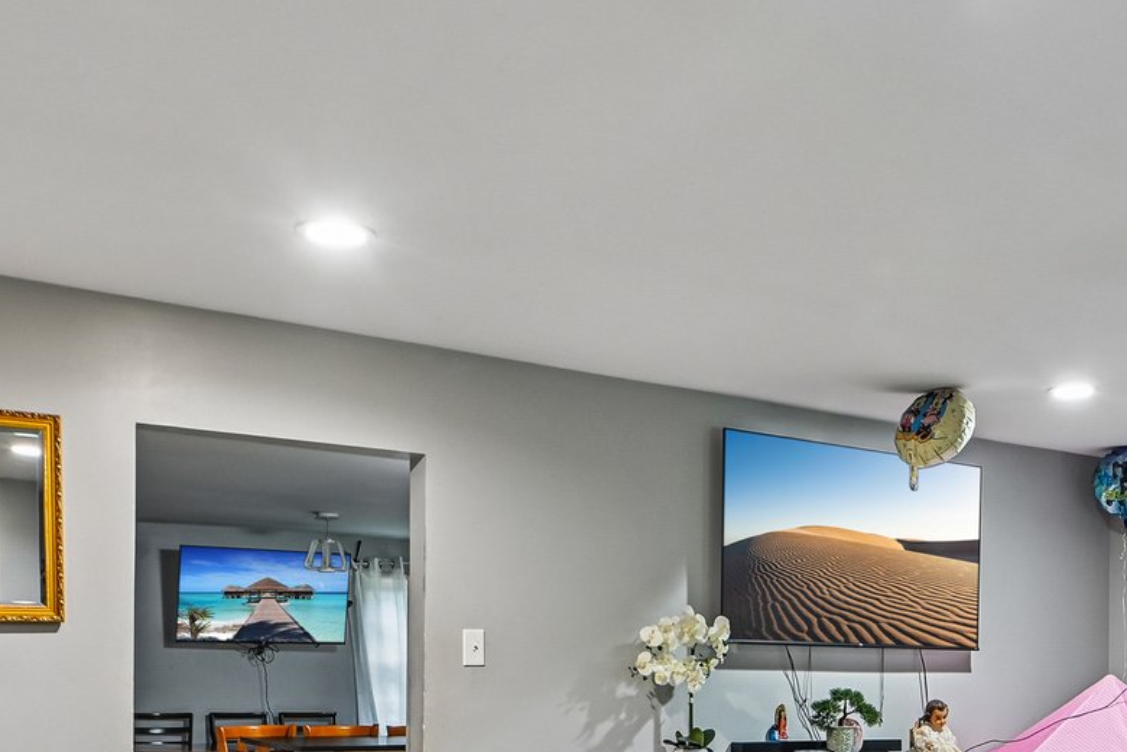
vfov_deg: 30.2
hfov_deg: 45.7
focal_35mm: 42
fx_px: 1315
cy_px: 709
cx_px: 747
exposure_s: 1/1.67
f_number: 13
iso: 400
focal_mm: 16
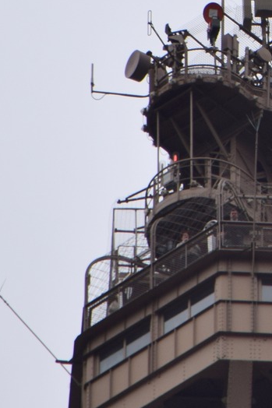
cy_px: -47
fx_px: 17532
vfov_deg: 1.3
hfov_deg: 0.9
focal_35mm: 1546
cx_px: 422
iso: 200
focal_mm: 250
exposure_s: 1/800
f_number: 7.1
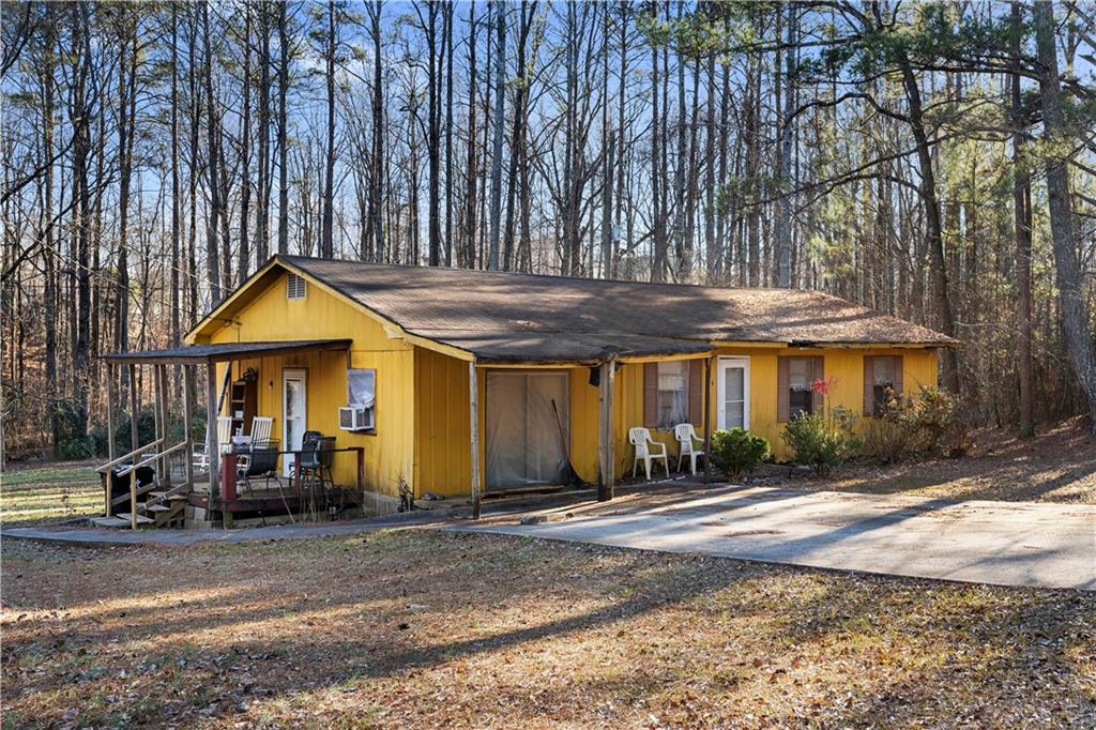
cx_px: 548
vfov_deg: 37.8
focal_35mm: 35
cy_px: 365
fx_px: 1065
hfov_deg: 54.4
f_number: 8
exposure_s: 1/30
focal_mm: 35
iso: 160
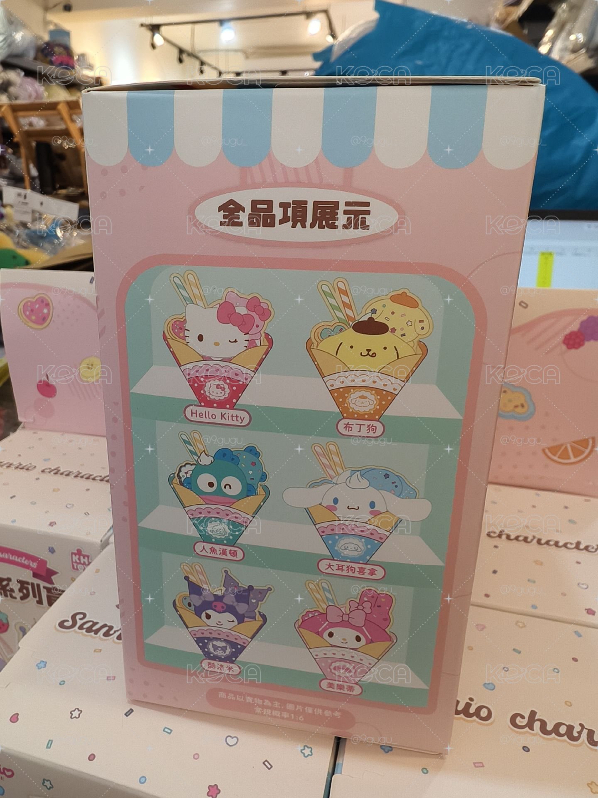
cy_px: 399
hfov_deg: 54.9
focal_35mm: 25
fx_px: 576
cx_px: 299
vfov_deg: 69.4
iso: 541
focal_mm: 2.32
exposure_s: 1/60
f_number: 2
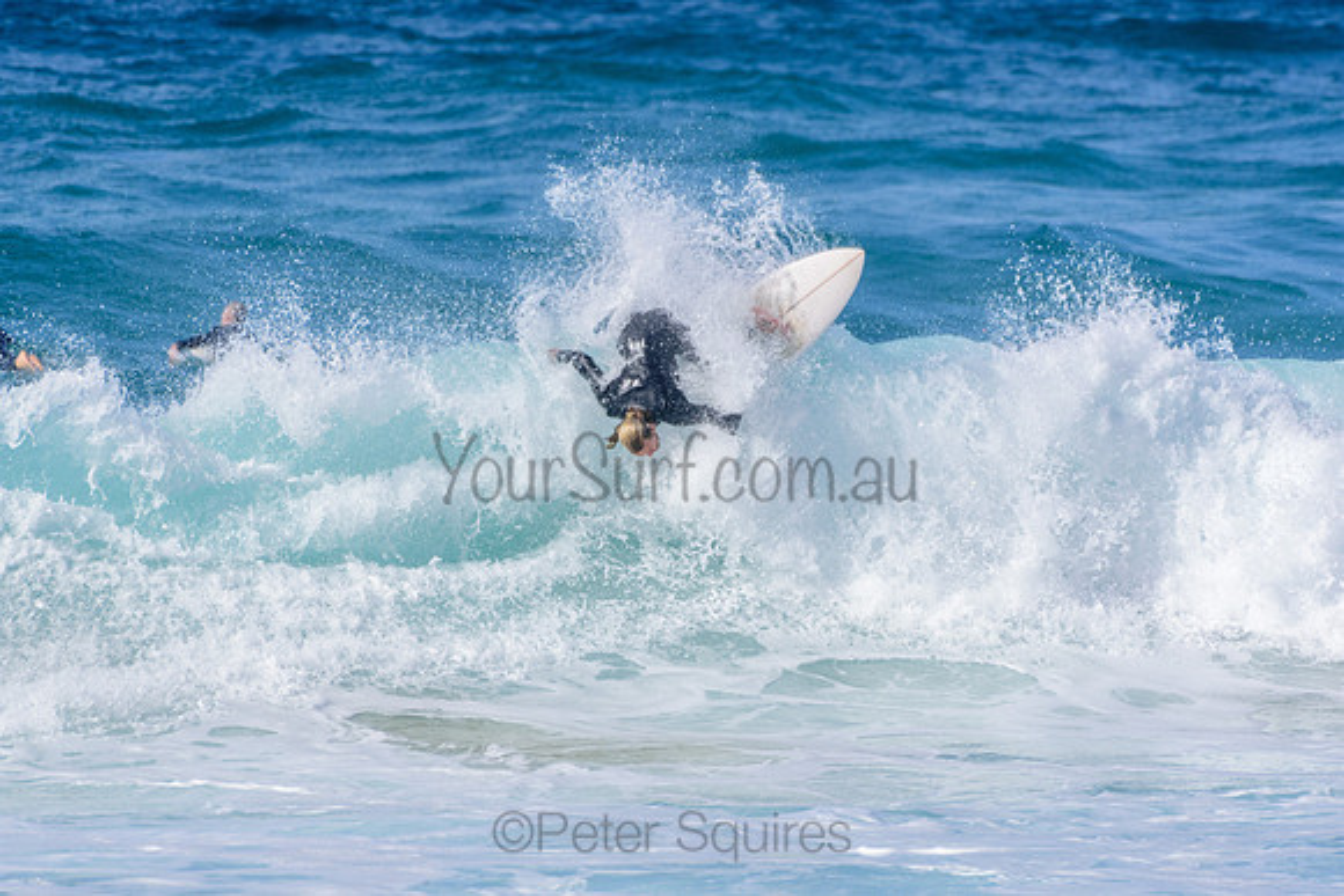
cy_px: 448
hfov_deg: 2.7
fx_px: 28005
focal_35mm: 750
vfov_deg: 1.8
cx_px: 672
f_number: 5.6
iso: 220
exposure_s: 1/2000
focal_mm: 500
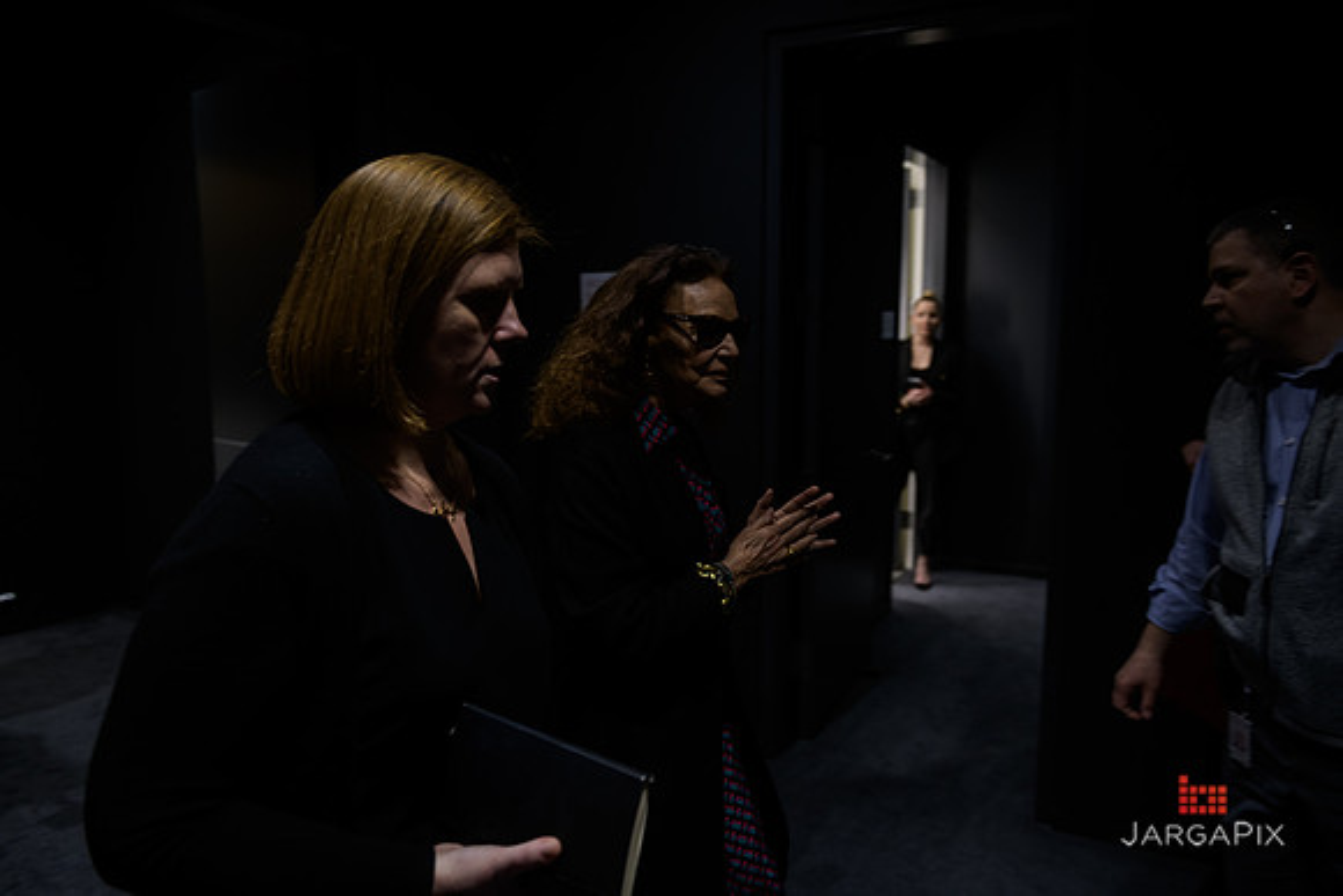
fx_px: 1007
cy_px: 448
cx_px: 672
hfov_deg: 67.4
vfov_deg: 48.0
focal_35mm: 27
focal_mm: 27
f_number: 3.2
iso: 800
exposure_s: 1/125
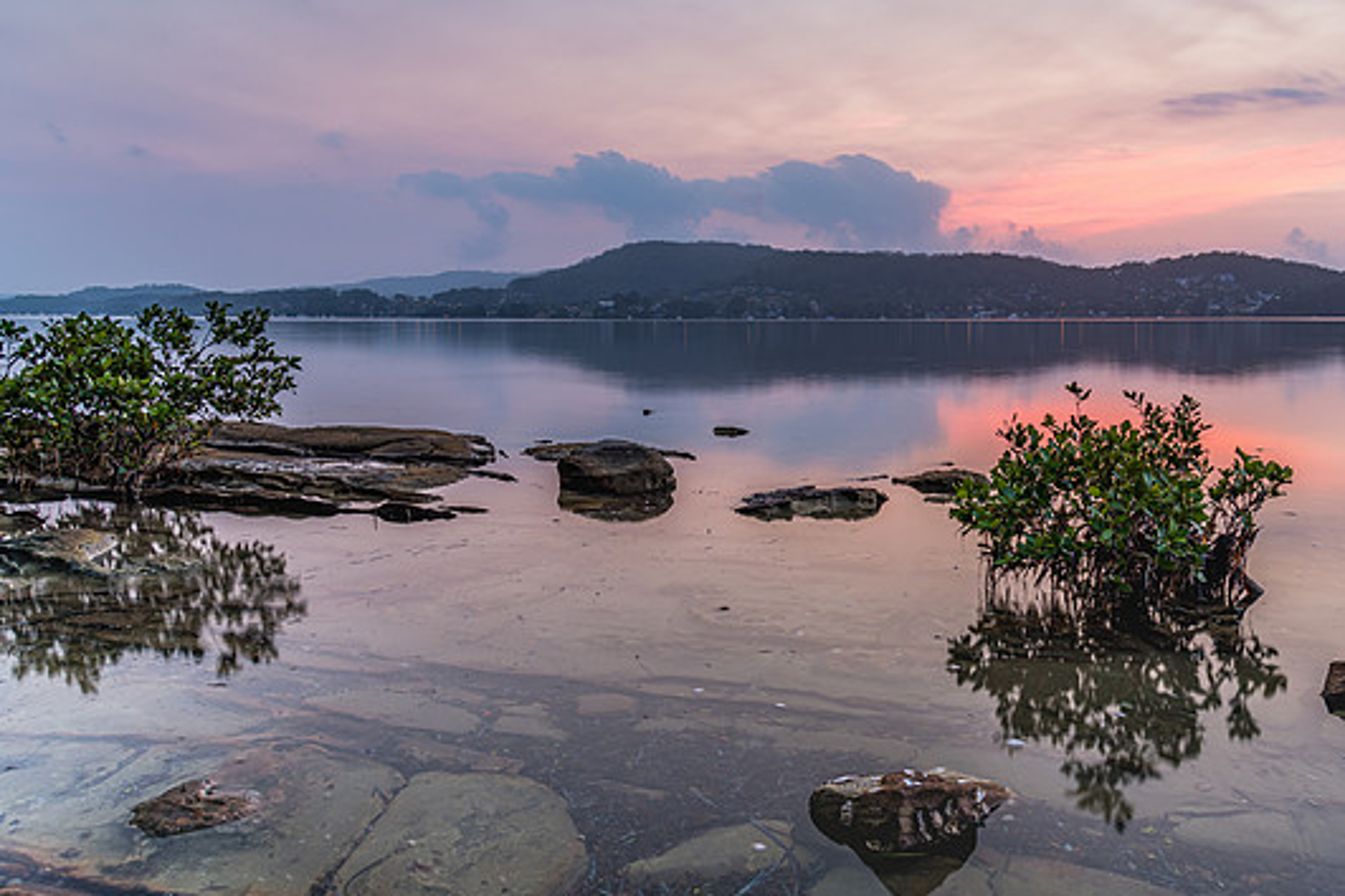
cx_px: 793
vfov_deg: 42.3
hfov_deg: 59.9
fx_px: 1158
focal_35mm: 31
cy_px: 395
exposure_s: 5
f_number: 8
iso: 64
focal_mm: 24
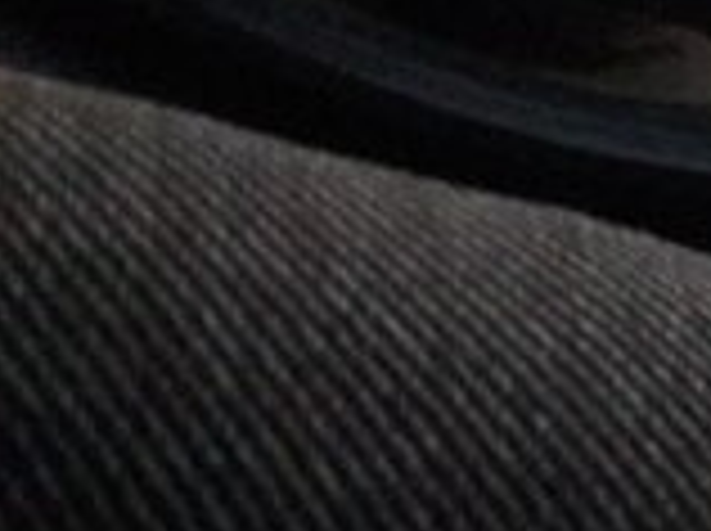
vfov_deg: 12.6
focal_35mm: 117
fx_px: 2399
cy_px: 281
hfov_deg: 13.9
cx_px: 1472
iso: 800
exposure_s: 1/17
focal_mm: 3.7
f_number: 1.9
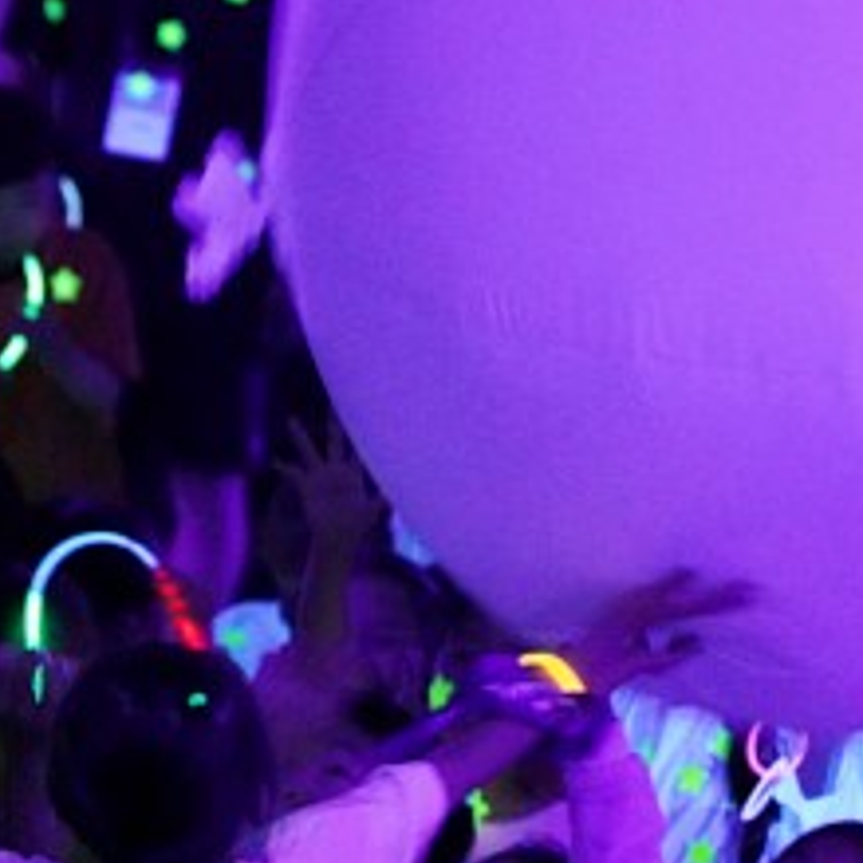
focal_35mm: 245
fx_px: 6910
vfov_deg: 7.1
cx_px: -158
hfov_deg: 7.1
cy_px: 422
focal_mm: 70
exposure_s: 1/50
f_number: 2.8
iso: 12800
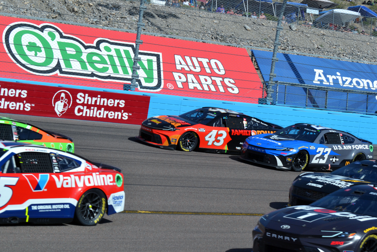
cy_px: 126
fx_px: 1099
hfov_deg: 19.5
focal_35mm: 105
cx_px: 188
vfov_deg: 13.0
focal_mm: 70
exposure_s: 1/1600
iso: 400
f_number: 6.3
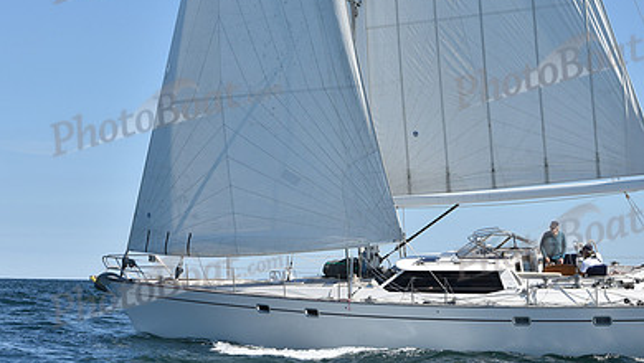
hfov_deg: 19.6
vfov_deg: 11.1
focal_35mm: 109
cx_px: 370
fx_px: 1863
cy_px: 176
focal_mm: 70
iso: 250
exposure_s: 1/1600
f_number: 7.1
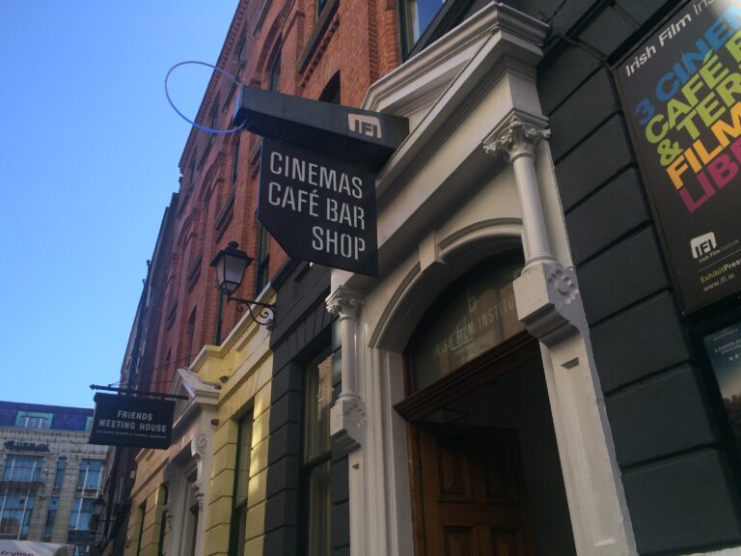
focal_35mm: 29
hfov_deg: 61.7
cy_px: 278
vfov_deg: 48.2
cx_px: 370
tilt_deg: +27.4
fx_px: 621
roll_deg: +0.1
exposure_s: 1/760
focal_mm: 4.15
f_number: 2.2
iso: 32
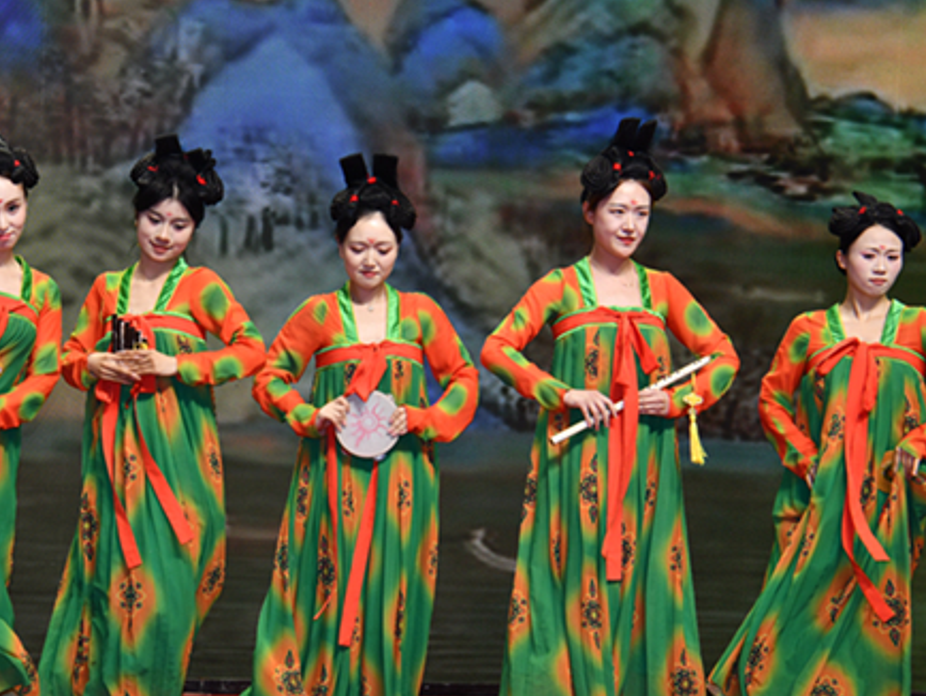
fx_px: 2275
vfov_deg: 17.4
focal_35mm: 85
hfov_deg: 22.8
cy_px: 413
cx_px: 213
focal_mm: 48
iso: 800
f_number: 8
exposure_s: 1/250
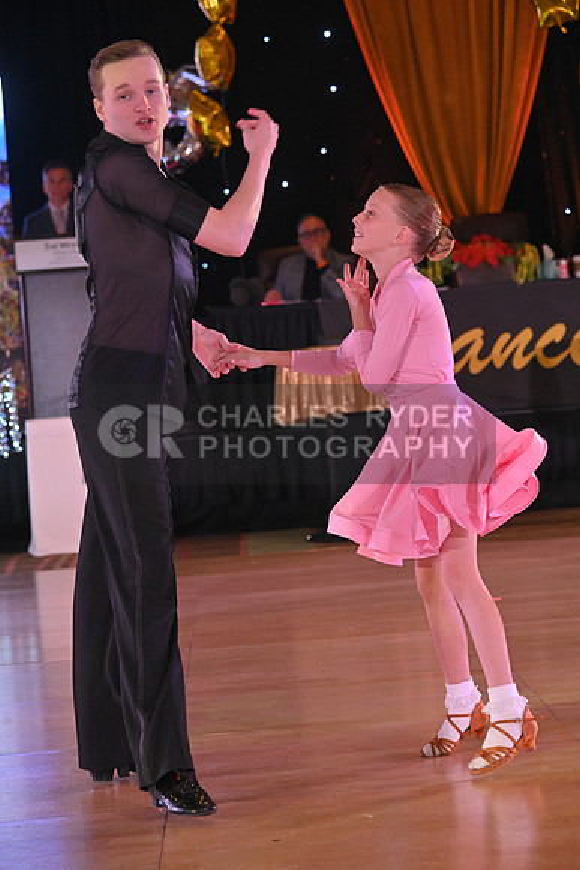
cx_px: 290
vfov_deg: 20.8
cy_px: 435
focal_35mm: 98
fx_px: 2367
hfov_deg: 14.0
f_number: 6.3
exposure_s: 1/320
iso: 3200
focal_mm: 98
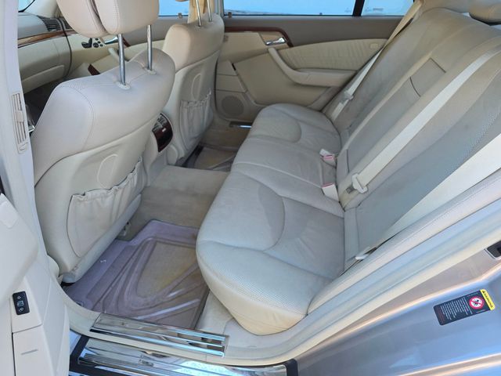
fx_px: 333
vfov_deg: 58.9
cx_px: 250
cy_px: 188
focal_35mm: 23
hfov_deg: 73.9
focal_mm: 6.3
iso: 64
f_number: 1.7
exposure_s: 1/180
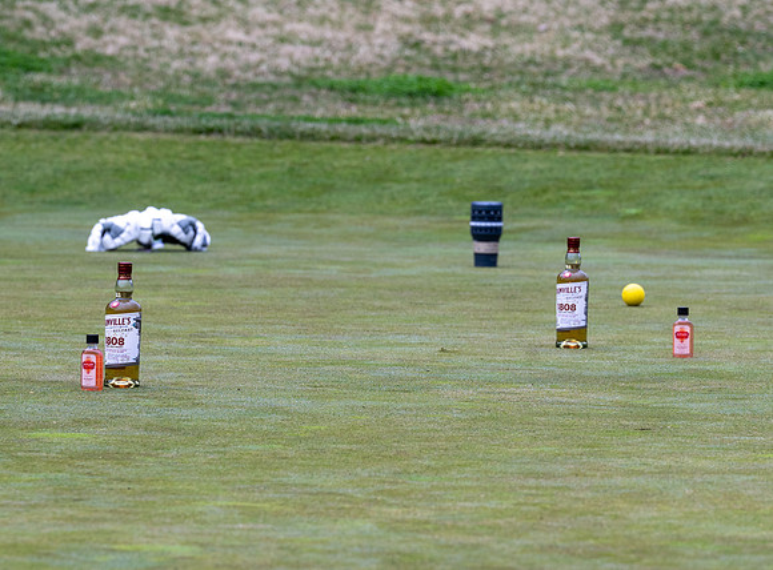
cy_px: 307
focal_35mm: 330
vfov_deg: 4.5
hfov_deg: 6.0
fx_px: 7326
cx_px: 488
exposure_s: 1/320
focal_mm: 200
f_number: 6.3
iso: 320
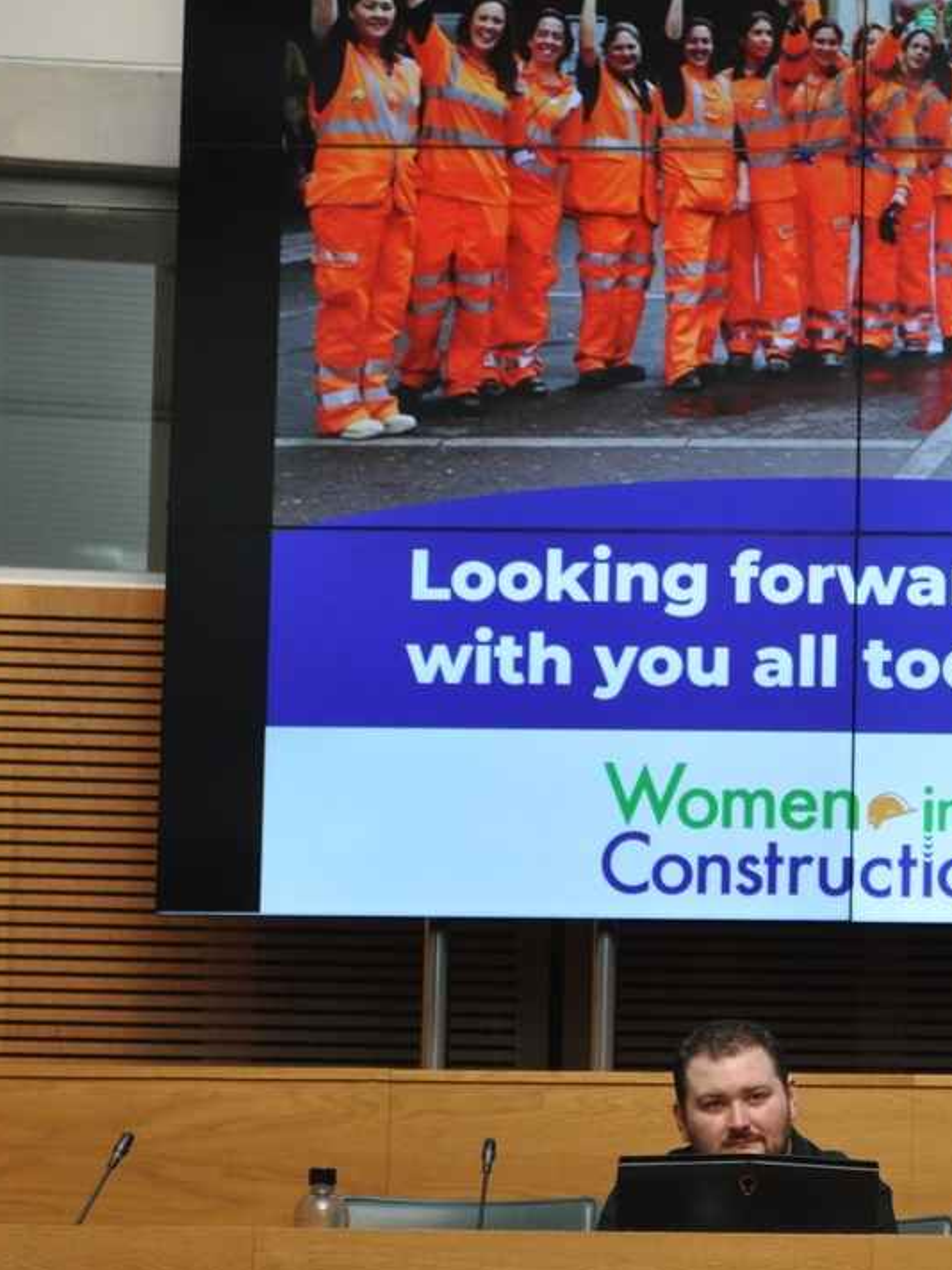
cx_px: 1061
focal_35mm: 167
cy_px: 542
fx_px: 6124
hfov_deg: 8.8
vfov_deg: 11.8
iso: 800
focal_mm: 55
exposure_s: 1/50
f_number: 5.6
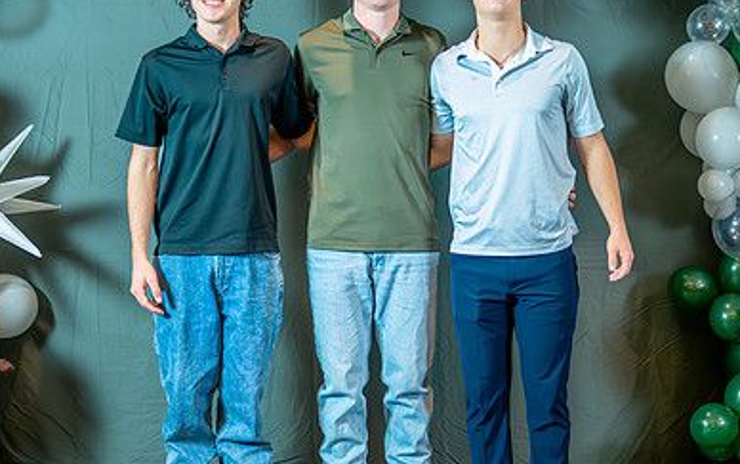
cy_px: 233
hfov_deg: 24.6
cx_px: 389
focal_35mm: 84
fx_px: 1695
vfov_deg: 15.6
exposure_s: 1/400
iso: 1600
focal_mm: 50
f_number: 1.2
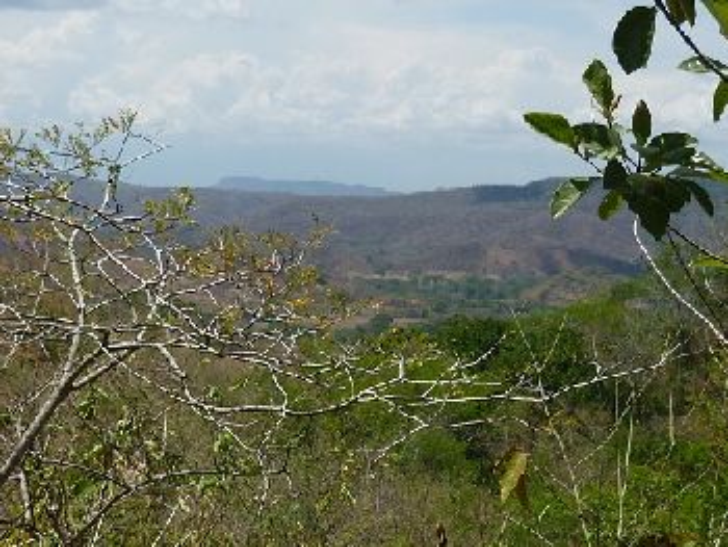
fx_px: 1705
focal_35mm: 81
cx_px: 364
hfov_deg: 24.1
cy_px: 274
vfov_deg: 18.2
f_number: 9
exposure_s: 1/200
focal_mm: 7.4
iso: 80
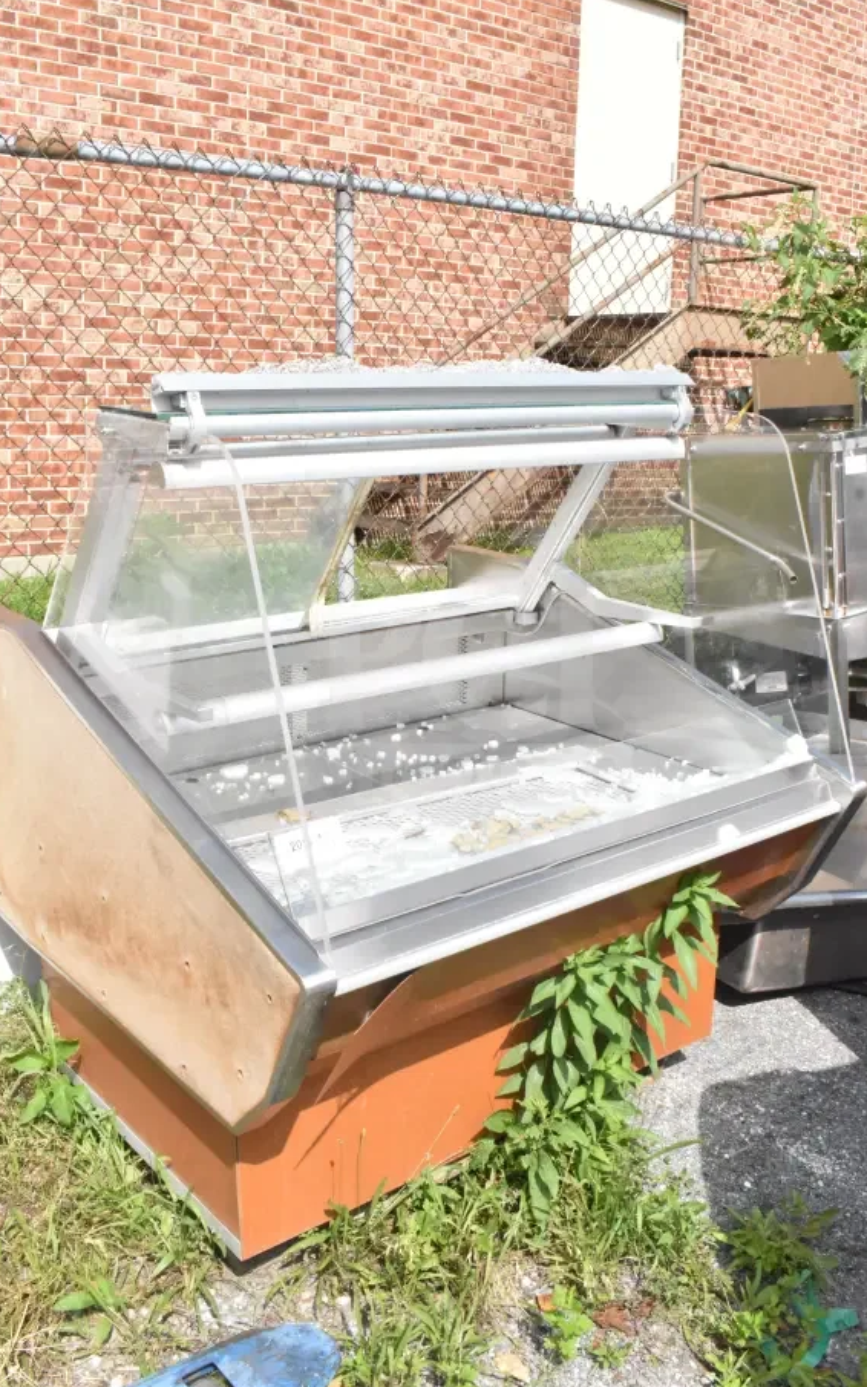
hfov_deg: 37.3
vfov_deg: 56.7
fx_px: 1285
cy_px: 695
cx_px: 460
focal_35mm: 34
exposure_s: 1/2000
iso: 6400
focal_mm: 22
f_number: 22
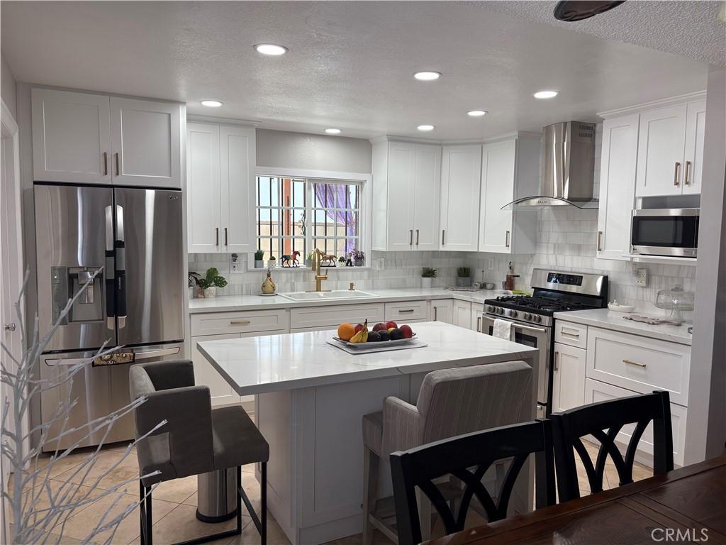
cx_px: 363
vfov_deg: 53.1
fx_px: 545
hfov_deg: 67.3
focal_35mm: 26
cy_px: 272
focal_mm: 5.96
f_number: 1.6
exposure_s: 1/165
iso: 80
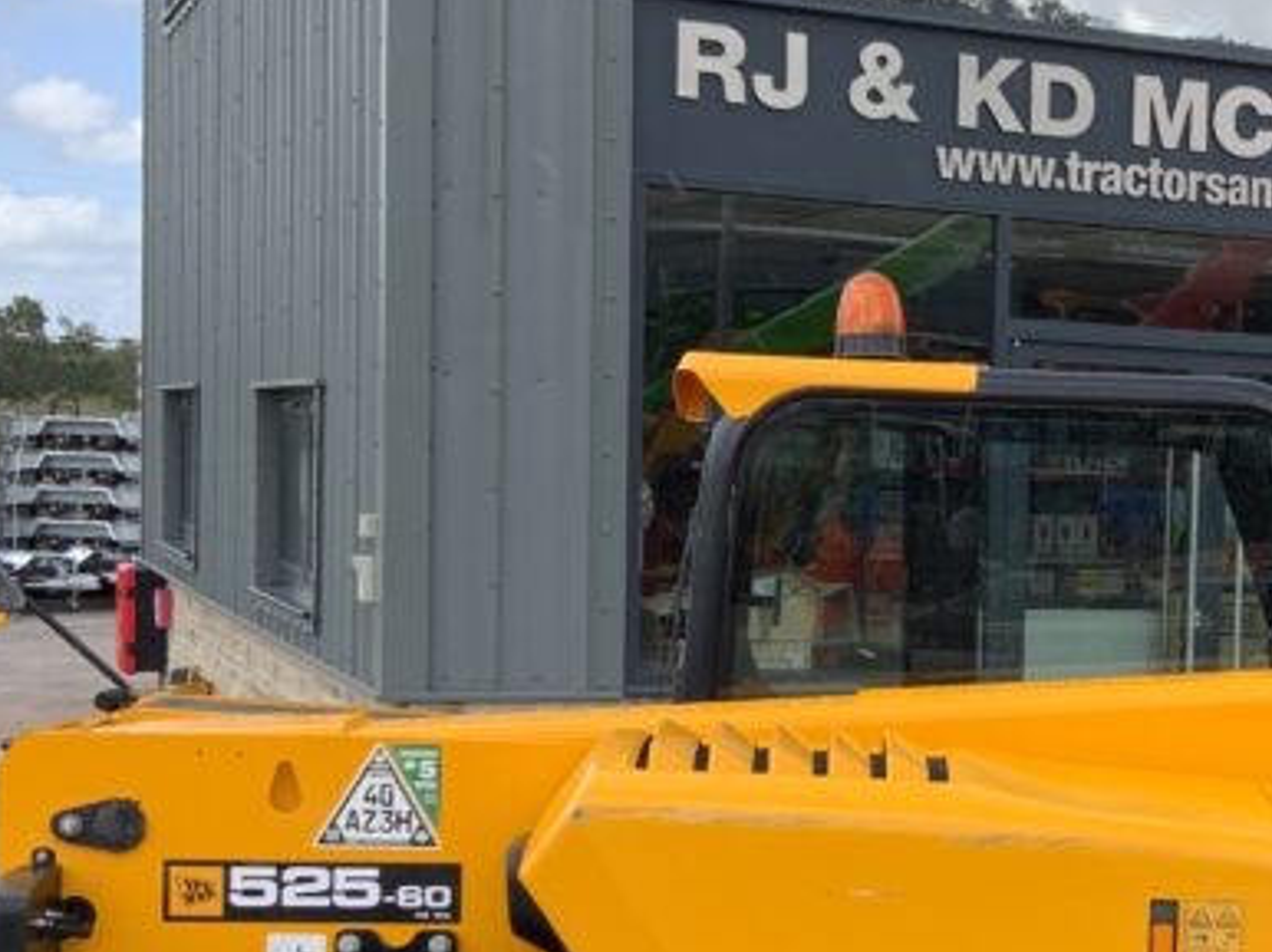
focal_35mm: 77
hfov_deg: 23.8
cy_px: 695
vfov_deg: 19.0
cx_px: 1381
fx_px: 2828
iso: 16
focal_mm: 3
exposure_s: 1/478
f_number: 1.8
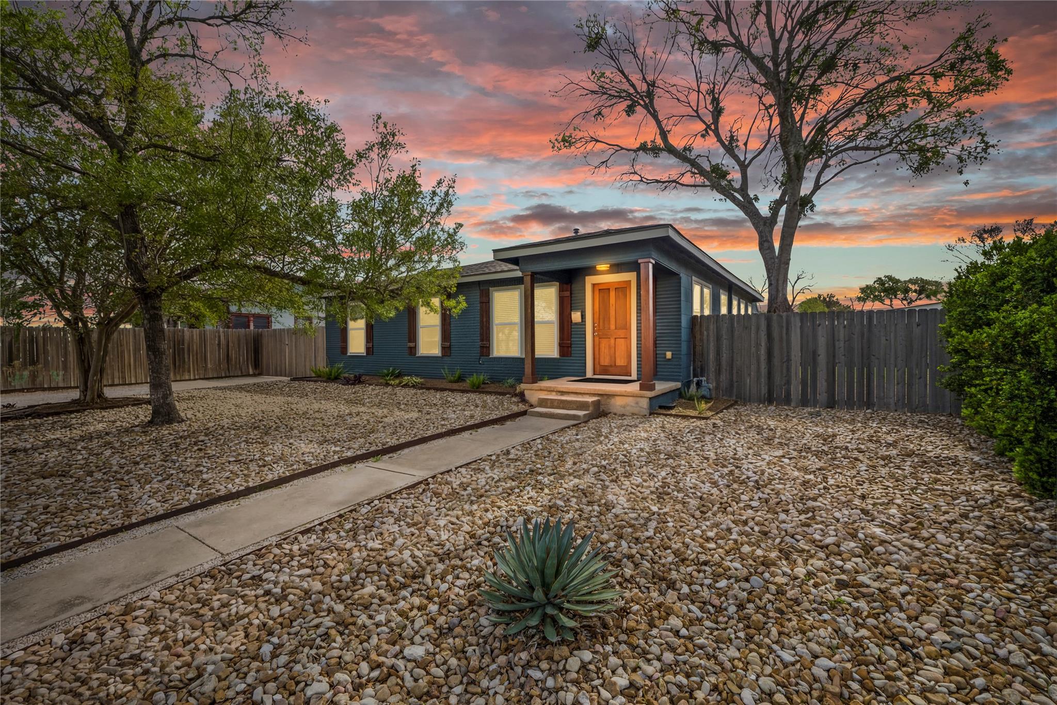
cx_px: 528
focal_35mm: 16
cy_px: 352
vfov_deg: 74.6
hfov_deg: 97.6
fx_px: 462
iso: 250
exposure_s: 1/25
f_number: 11
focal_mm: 10.5
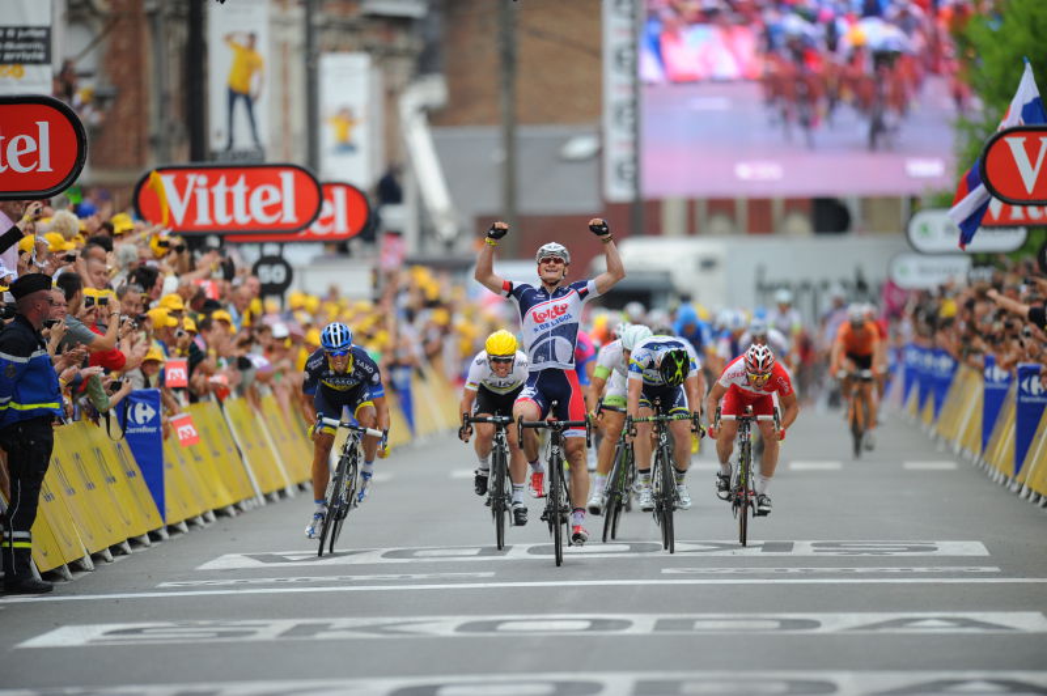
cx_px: 524
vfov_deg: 3.4
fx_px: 11623
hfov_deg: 5.2
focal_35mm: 400
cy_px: 348
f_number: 2.8
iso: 640
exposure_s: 1/1600
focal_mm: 400
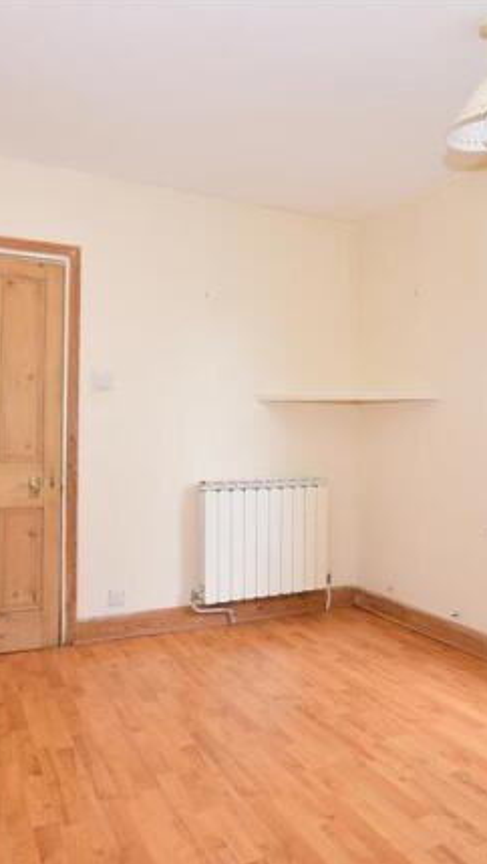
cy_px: 434
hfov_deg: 47.7
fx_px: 550
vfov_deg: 76.3
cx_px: 221
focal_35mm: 24
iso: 400
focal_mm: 10
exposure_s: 1/25
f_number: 5.6
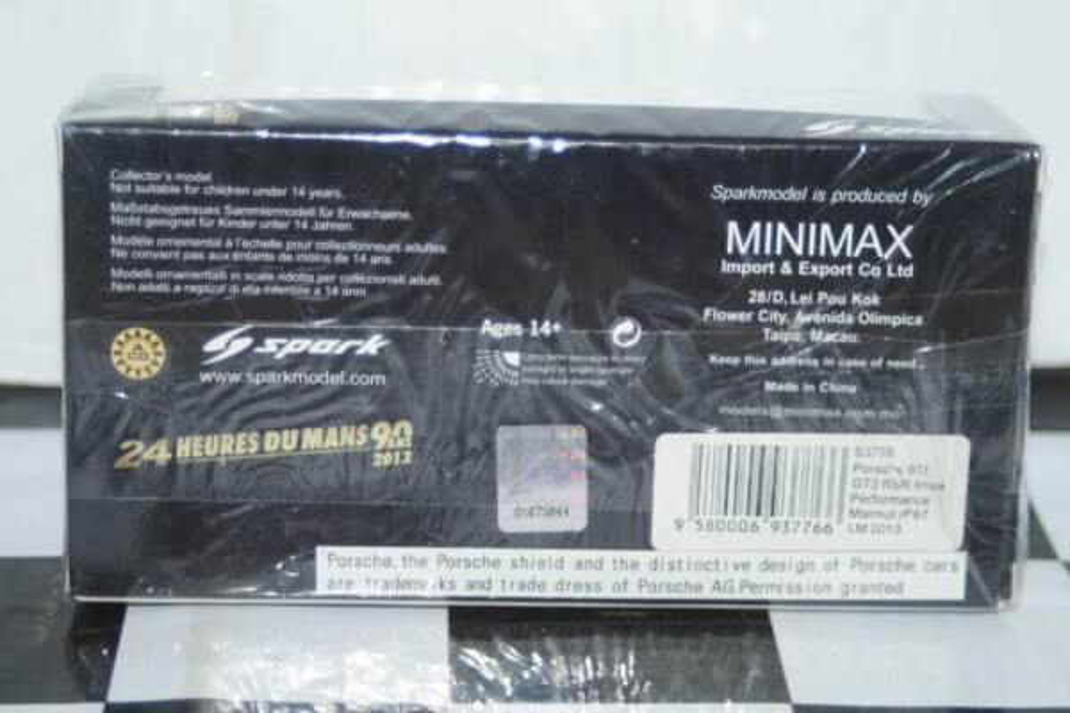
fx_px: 2675
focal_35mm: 90
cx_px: 535
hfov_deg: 22.6
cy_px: 356
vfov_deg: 15.2
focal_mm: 60
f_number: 5.6
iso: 500
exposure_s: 1/80
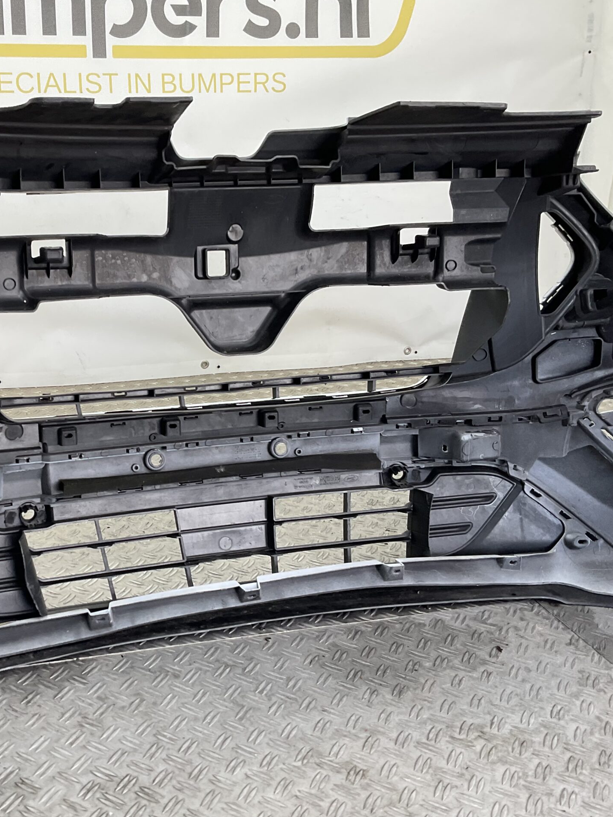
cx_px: 143
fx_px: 921
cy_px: 408
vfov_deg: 47.9
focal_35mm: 39
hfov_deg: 35.9
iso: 20
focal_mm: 3
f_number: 1.8
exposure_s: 1/100
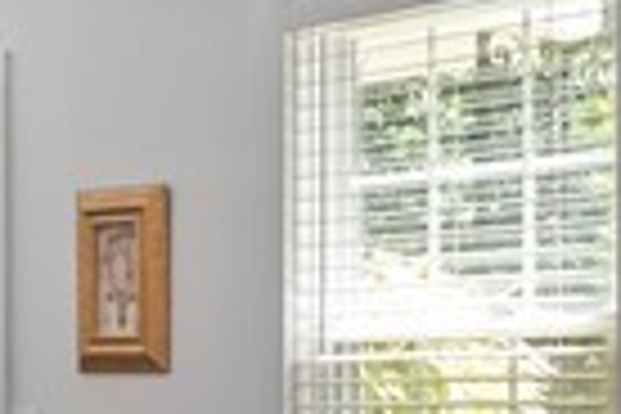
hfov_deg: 16.2
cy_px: 356
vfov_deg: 10.8
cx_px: 207
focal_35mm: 126
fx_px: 2173
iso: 1000
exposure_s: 1/30
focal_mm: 16
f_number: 8
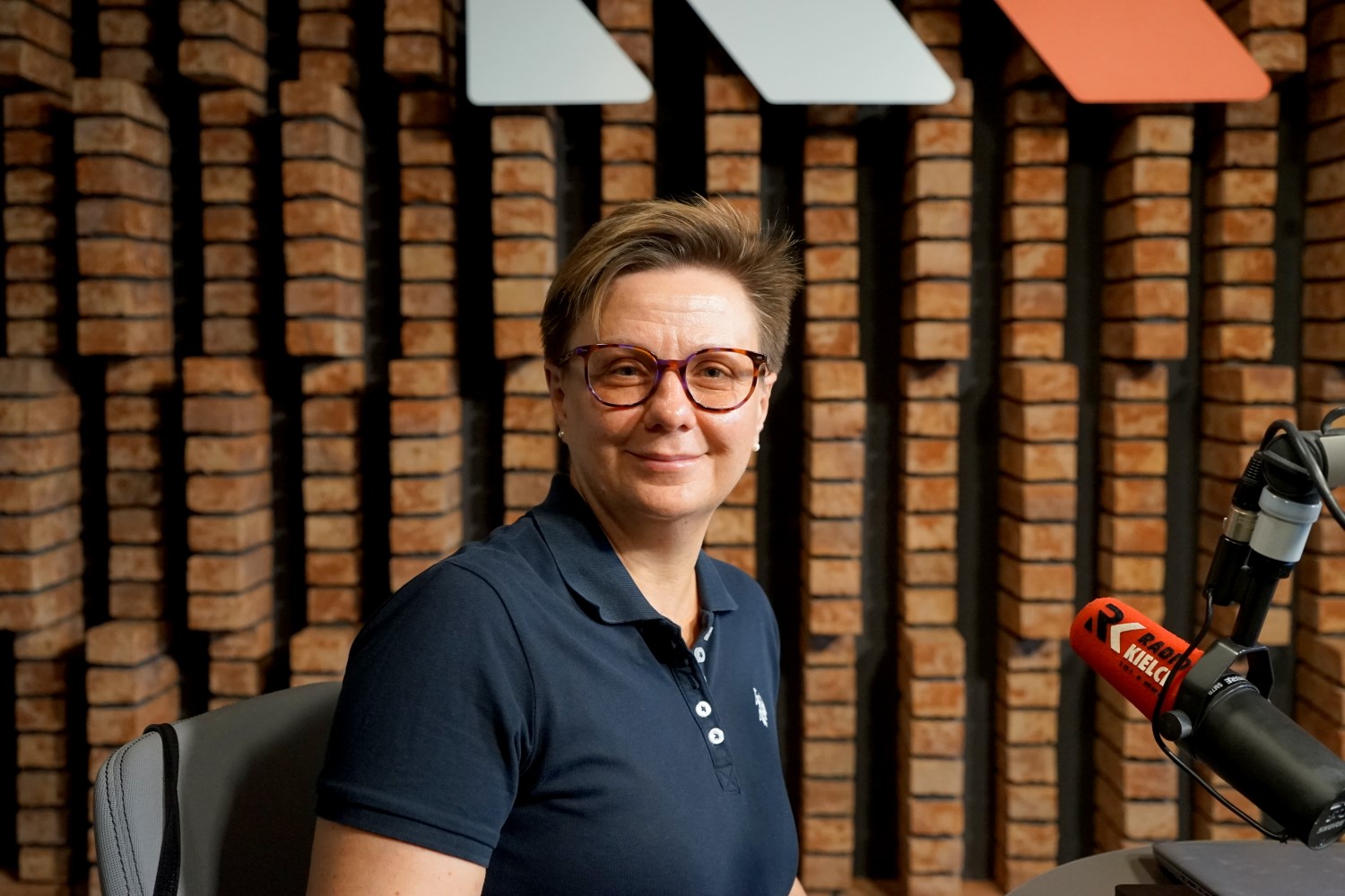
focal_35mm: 35
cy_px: 448
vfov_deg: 37.9
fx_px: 1308
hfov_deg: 54.4
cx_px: 672
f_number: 4
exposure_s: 1/160
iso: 2500
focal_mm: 35
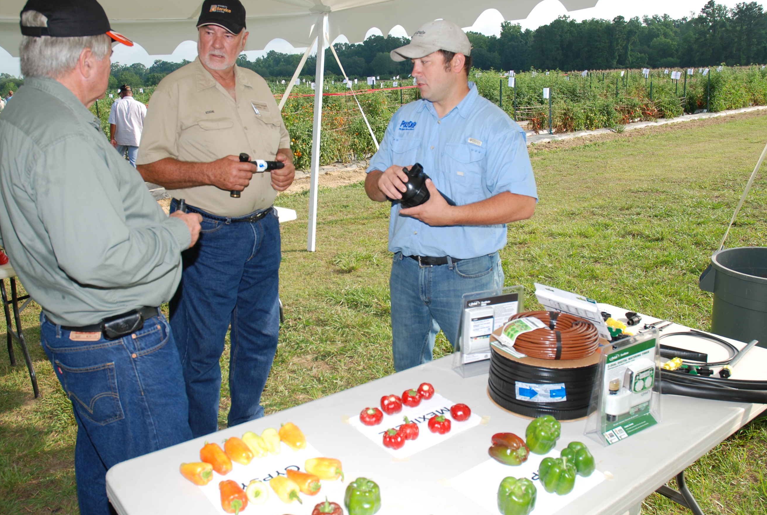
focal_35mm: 30
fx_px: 641
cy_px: 257
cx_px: 359
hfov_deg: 61.8
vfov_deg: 43.8
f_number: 6.3
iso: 100
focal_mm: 18
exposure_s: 1/160
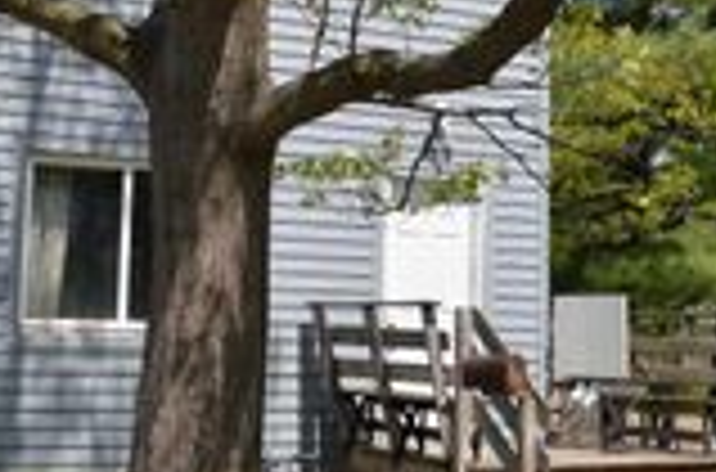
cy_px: 115
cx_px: 450
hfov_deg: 23.9
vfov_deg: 15.9
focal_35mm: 85
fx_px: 1686
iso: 160
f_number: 4
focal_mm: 18
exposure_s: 1/1500
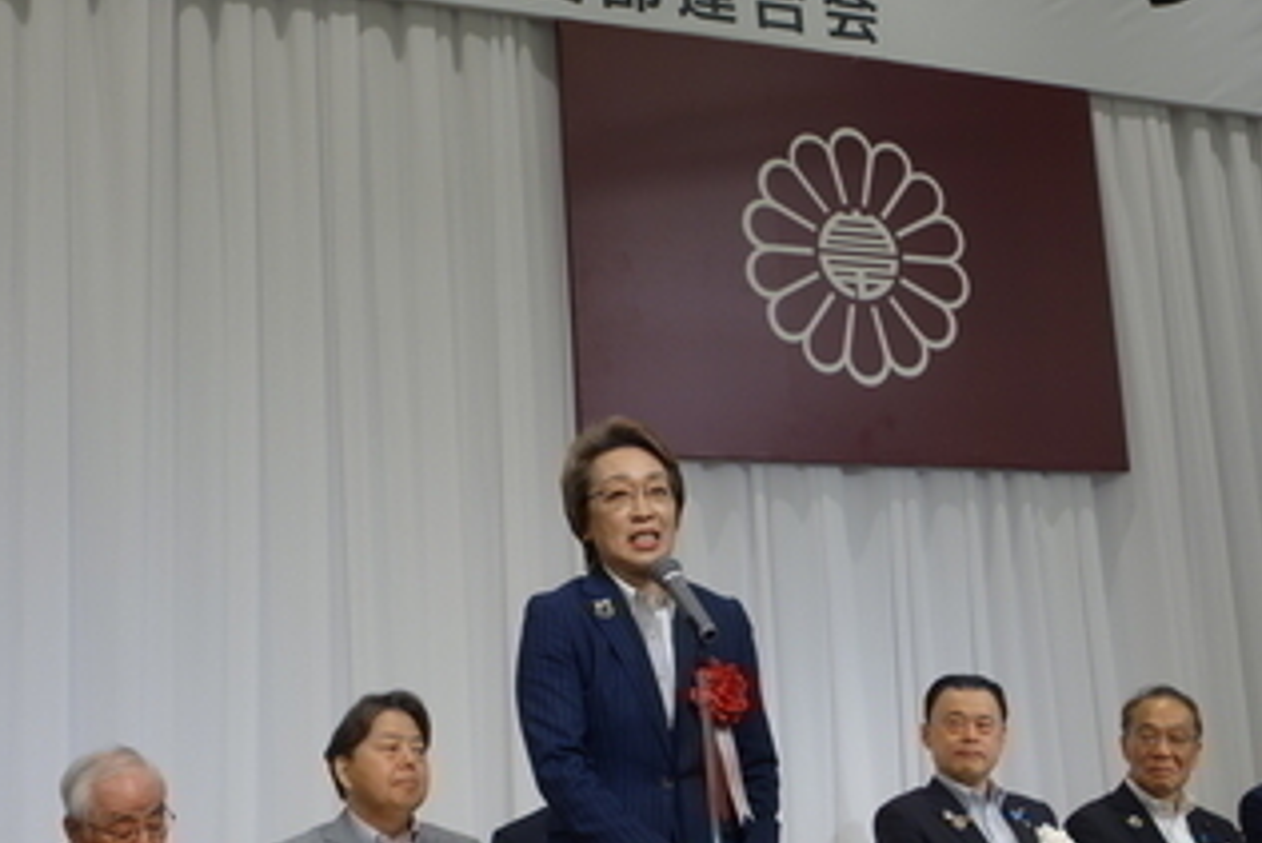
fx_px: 2139
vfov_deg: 22.3
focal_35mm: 61
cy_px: 457
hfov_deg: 32.8
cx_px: 555
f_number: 2.8
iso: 125
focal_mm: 13.09
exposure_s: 1/100
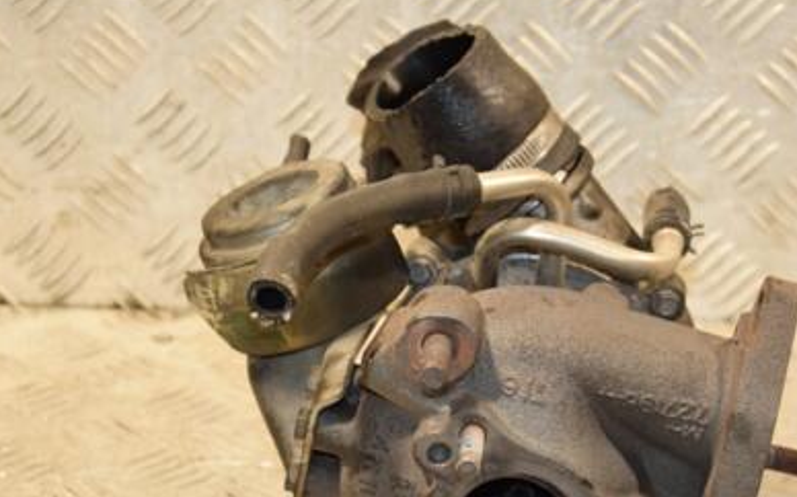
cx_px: 499
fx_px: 2670
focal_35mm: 123
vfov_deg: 10.6
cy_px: 351
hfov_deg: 17.0
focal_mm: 52
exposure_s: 1/100
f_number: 5
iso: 800
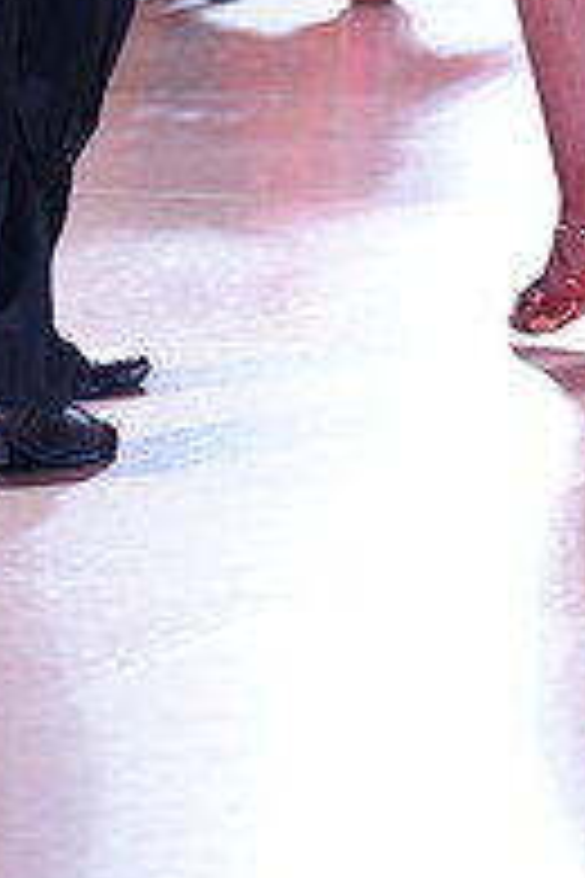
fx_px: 5435
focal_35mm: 223
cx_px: 515
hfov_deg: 6.2
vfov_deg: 9.0
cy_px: -387
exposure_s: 1/400
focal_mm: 75
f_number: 2.8
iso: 1600
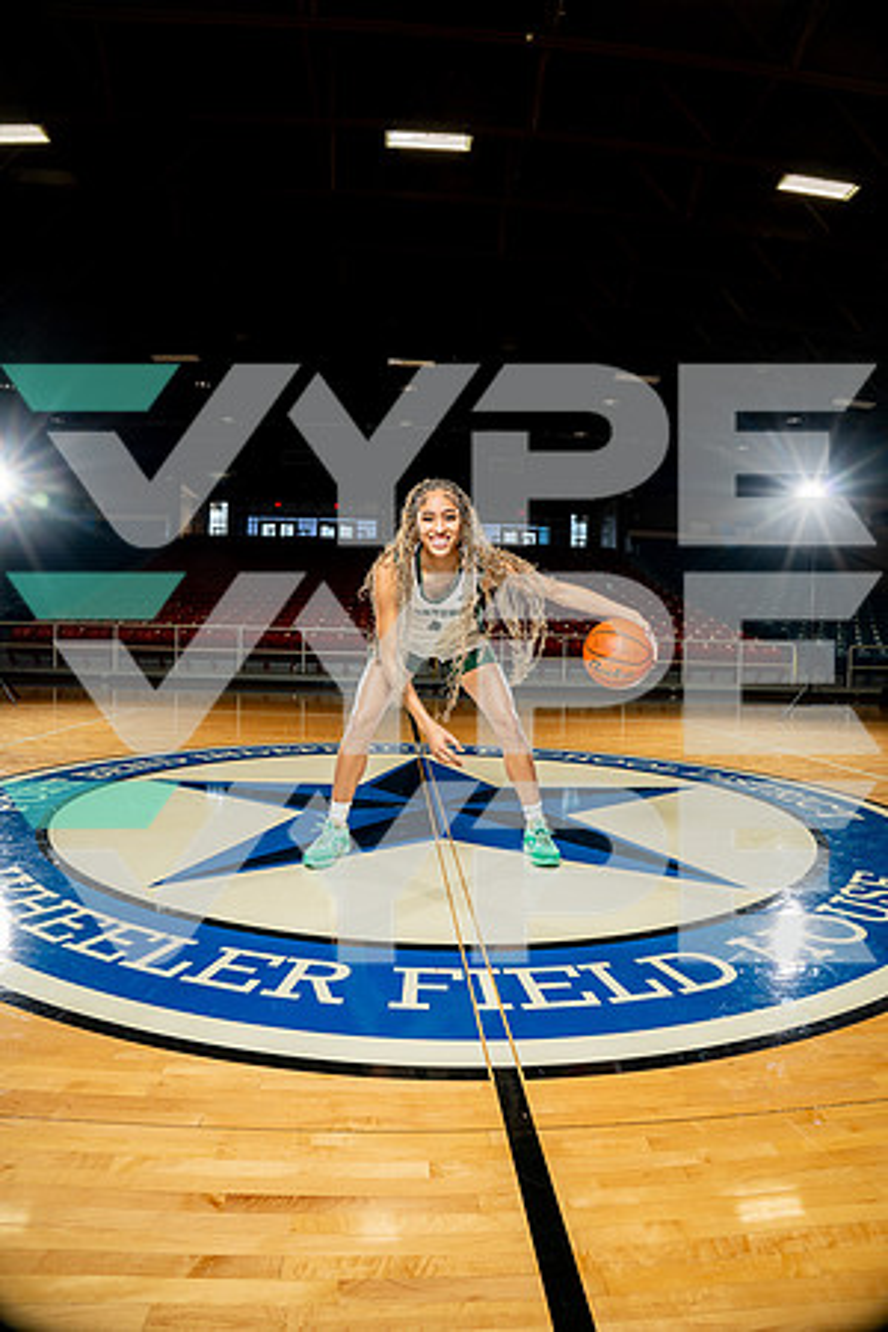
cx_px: 444
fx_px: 740
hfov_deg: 61.9
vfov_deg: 84.0
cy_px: 666
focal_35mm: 20
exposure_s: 1/250
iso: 640
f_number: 5.6
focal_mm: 20
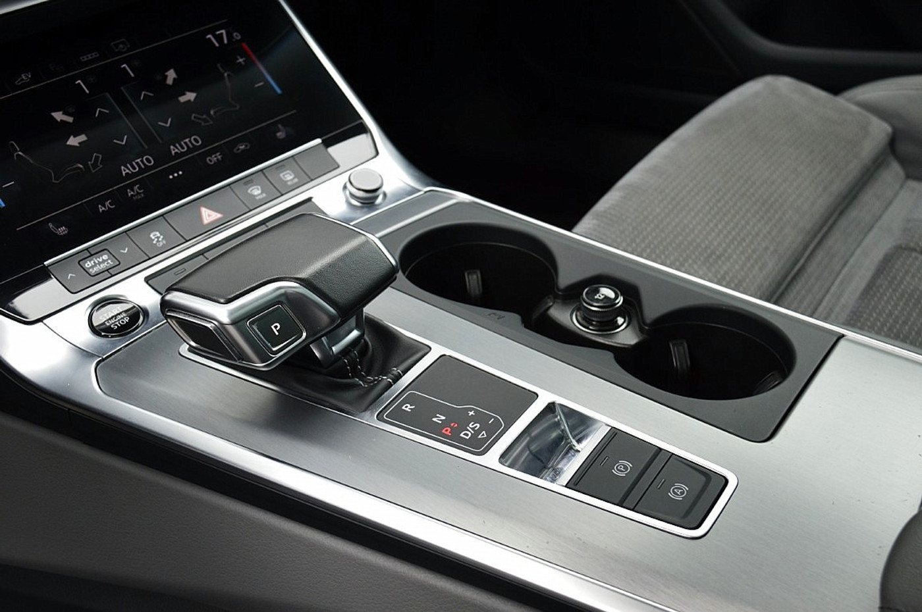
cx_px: 461
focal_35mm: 45
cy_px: 306
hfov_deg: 43.6
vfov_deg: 29.8
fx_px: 1151
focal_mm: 30
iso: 800
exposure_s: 1/60
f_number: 8
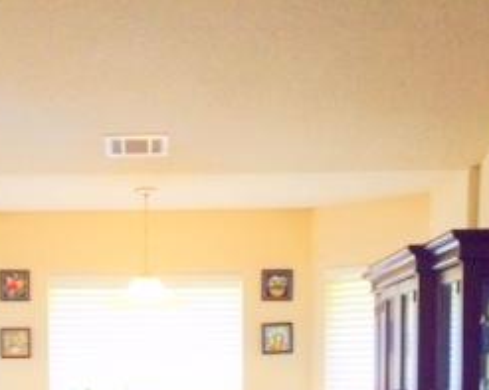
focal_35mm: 76
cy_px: 471
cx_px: 129
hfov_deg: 24.8
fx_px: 1099
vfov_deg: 19.0
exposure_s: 1/30
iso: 50
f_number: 2.2
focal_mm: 4.12
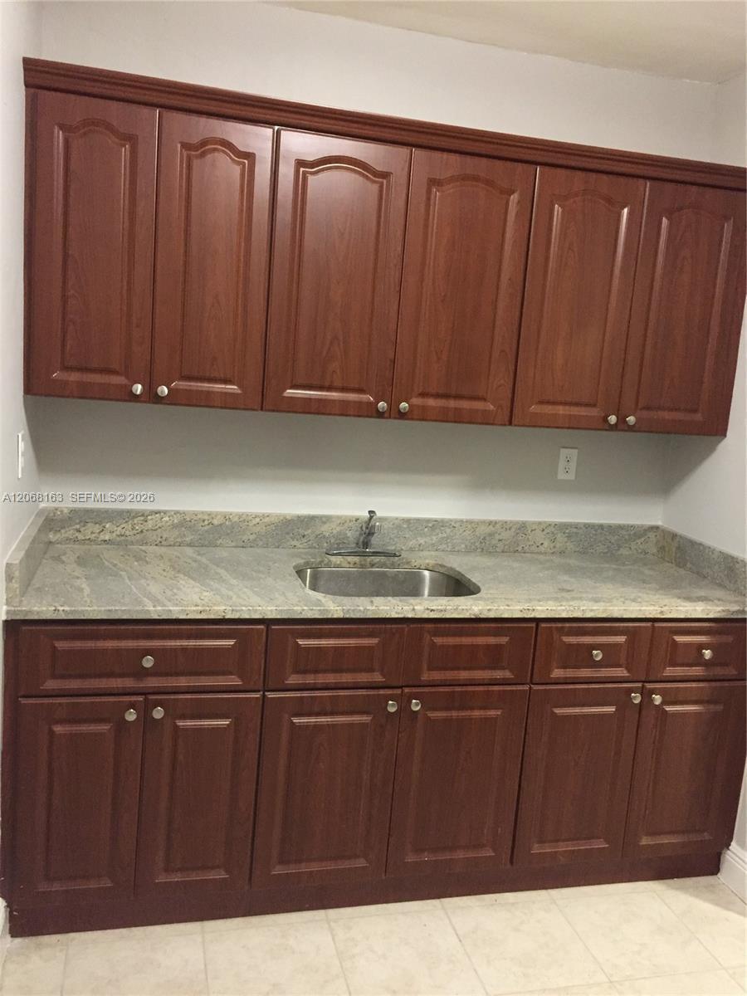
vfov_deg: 61.7
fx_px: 834
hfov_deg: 48.2
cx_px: 374
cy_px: 498
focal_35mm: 29
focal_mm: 4.15
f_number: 2.2
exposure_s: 1/15
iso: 250
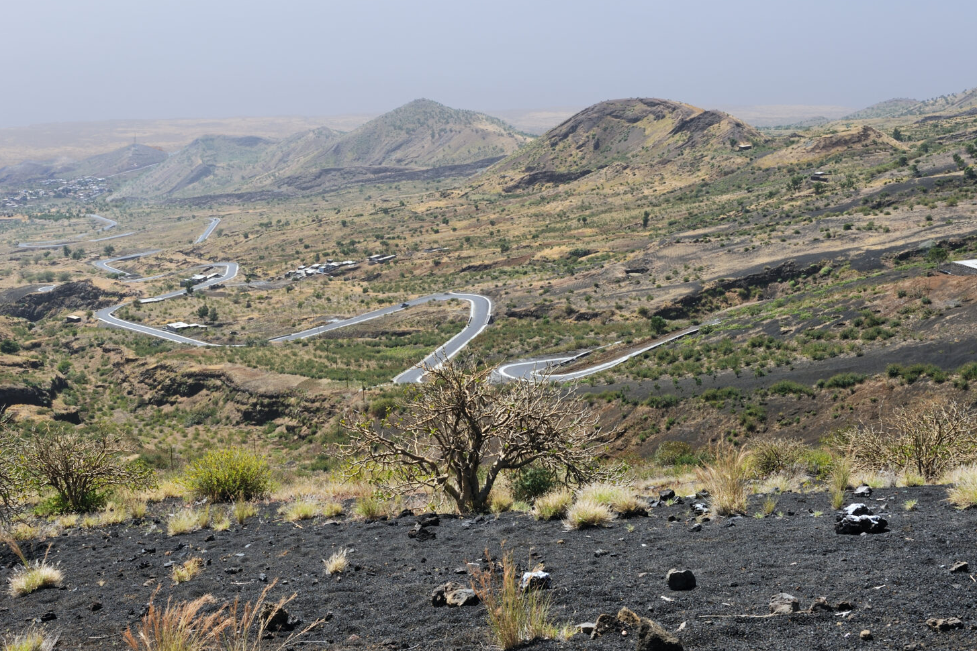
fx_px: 1275
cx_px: 387
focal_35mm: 47
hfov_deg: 41.7
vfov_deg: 28.6
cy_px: 280
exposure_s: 1/400
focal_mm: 38
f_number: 10
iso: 200
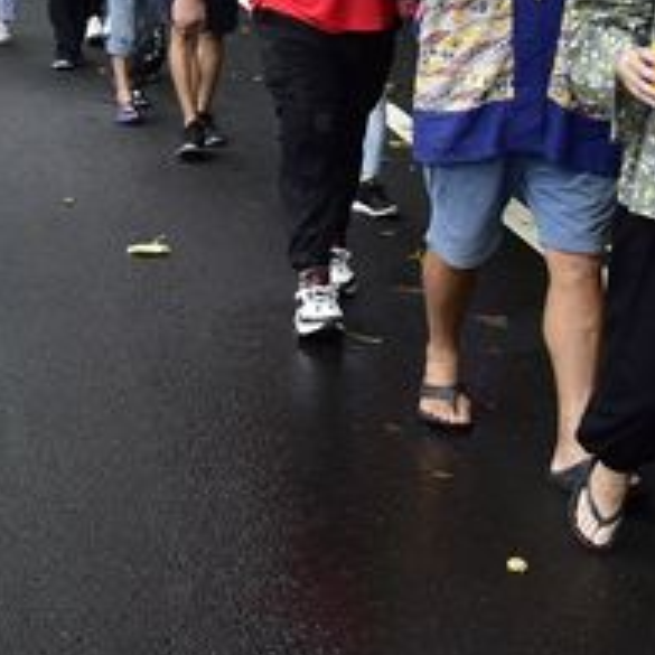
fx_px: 2012
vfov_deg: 17.6
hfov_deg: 18.3
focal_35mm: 94
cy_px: -124
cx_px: 104
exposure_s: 1/160
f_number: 4
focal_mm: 30
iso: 100
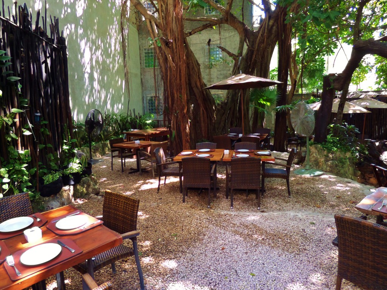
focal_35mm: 24
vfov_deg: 56.8
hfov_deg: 71.6
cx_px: 194
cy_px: 145
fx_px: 268
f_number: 3.2
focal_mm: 4
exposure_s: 1/30
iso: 160
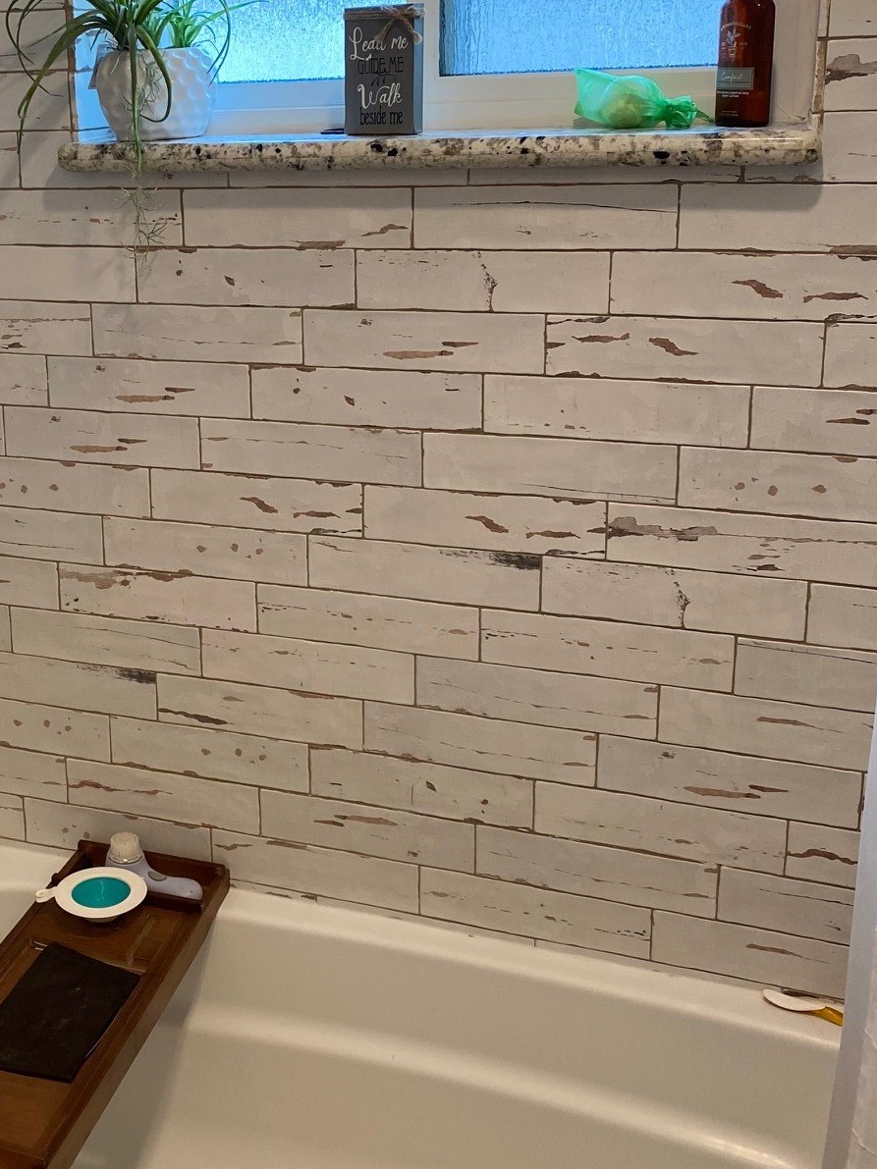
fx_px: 1487
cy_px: 463
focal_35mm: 44
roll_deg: +1.4
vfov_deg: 42.7
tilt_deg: -13.6
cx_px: 159
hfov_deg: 31.9
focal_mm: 4.25
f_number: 1.8
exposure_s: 1/120
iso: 125
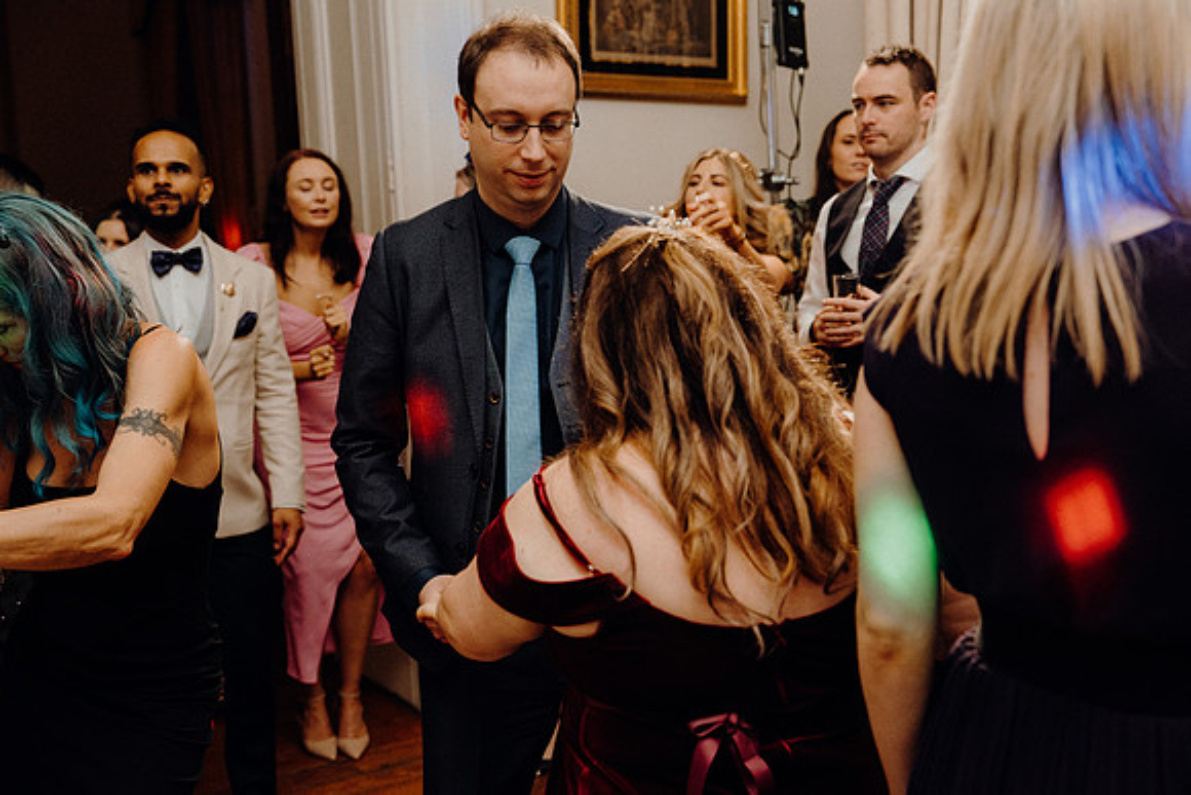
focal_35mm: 43
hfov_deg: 45.4
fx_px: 1423
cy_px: 398
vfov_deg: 31.2
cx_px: 596
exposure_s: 1/160
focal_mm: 43
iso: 2500
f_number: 3.5
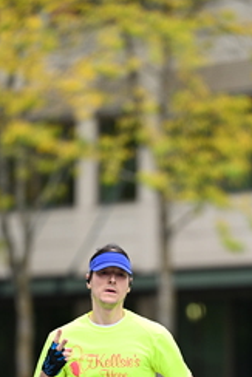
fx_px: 4728
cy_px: 332
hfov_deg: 3.1
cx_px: 157
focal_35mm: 451
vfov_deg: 4.6
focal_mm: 200
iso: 640
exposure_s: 1/2000
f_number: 2.8
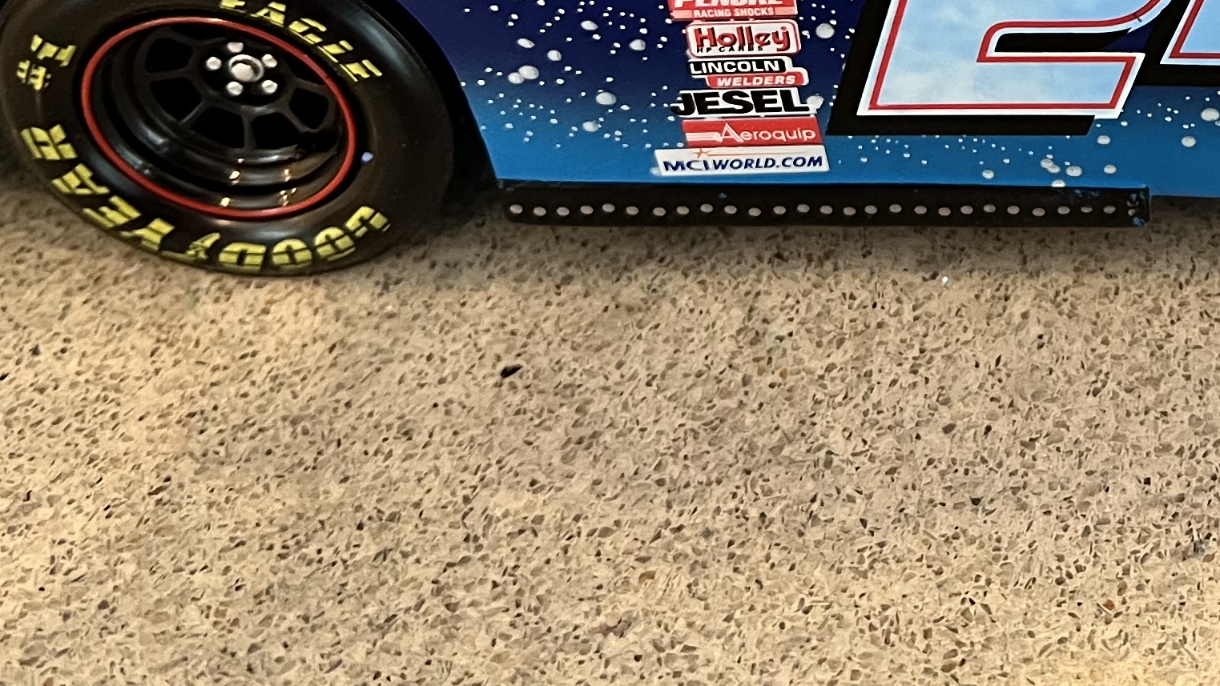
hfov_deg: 26.3
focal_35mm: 75
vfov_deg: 15.0
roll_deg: +0.0
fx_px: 2426
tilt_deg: -35.3
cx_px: 1290
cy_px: -339
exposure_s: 1/60
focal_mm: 5.7
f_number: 1.5
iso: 250
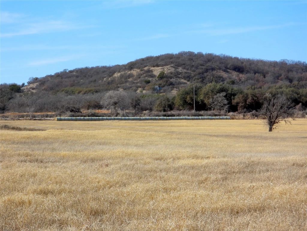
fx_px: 1109
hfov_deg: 15.8
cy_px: 116
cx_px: 154
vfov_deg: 11.9
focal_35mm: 125
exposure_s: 1/1000
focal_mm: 22.5
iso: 100
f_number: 4
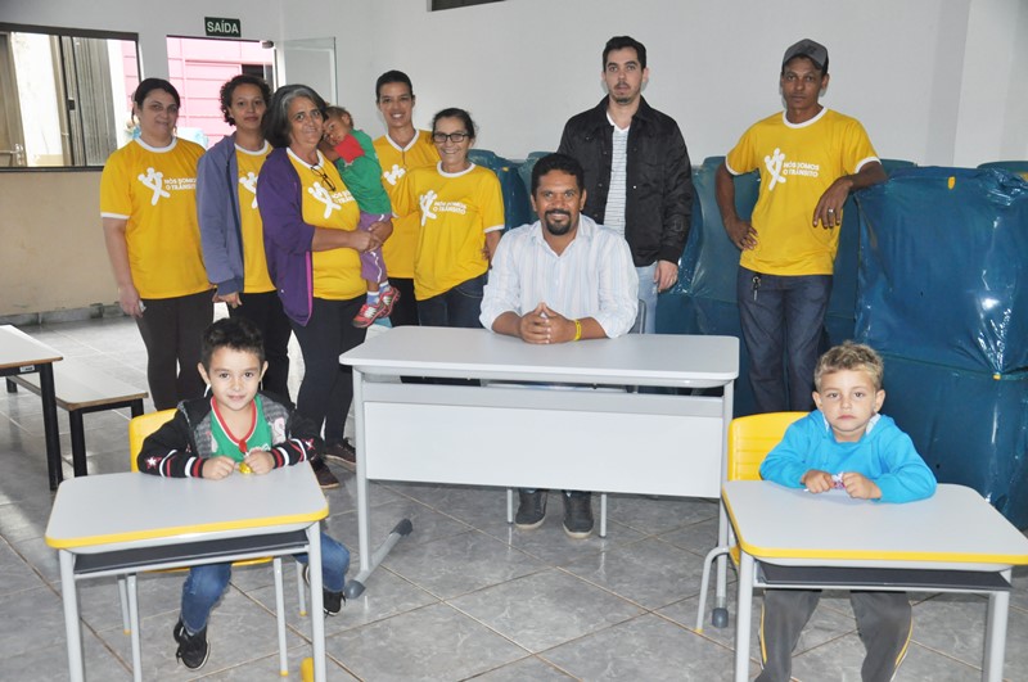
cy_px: 341
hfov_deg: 49.6
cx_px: 514
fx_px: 1112
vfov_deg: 34.1
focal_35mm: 39
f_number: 4
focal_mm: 26
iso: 800
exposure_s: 1/60
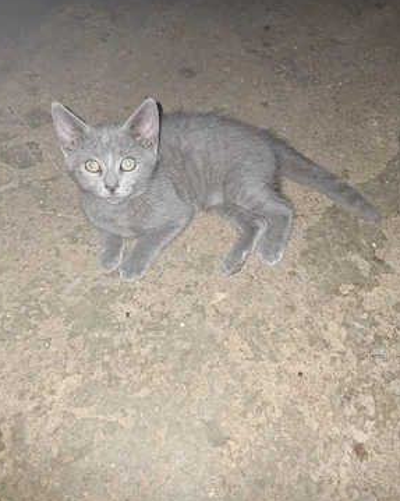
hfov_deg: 56.8
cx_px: 194
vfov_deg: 68.1
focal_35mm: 25
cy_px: 250
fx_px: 370
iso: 320
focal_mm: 5.54
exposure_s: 1/50
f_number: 1.8
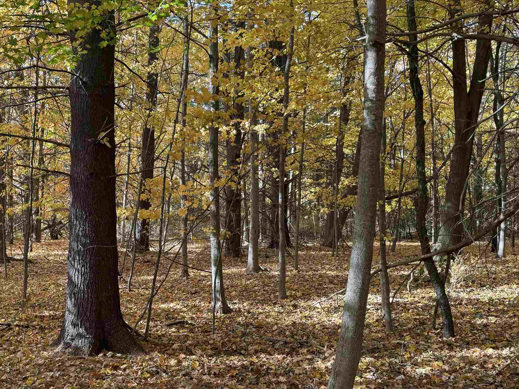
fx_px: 615
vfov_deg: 35.1
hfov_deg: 45.3
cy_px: 210
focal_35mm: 41
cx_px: 187
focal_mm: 6.76
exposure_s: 1/121
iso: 64
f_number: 1.78
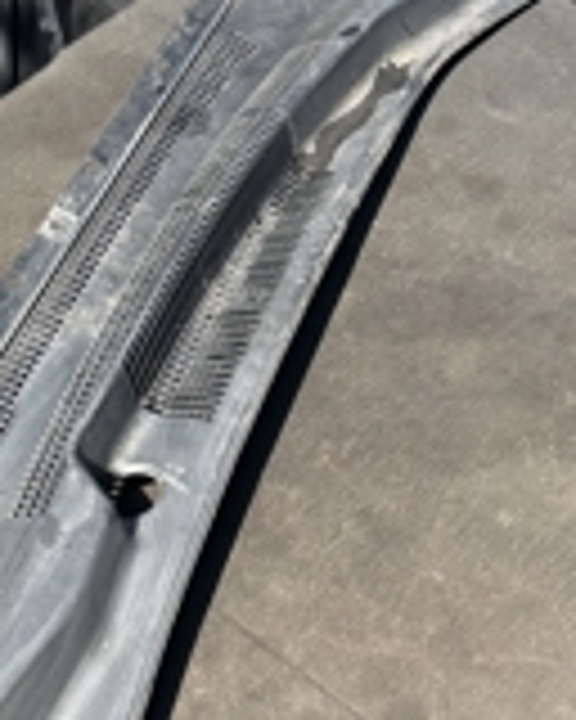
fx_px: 1492
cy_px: 549
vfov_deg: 26.7
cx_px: 187
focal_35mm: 70
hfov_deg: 21.8
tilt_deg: -57.1
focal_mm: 6.86
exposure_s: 1/1393
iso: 80
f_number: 1.78
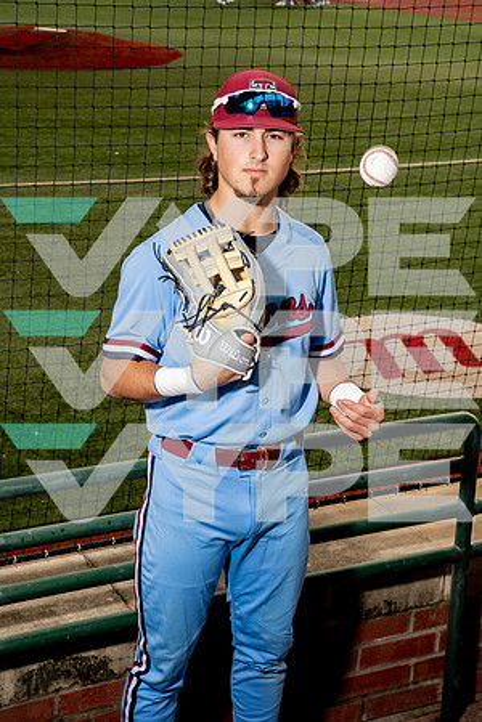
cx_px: 241
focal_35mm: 69
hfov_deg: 19.7
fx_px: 1386
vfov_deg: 29.2
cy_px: 361
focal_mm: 69
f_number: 11
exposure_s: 1/250
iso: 400
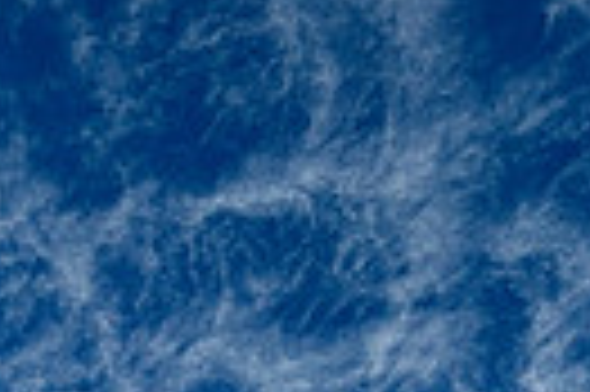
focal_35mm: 86
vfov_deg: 13.6
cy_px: 779
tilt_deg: +39.0
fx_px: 1408
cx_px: 149
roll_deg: -0.1
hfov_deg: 23.4
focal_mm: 6.86
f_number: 1.78
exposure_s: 1/3861
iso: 80
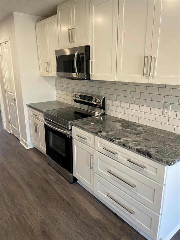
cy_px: 120
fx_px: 180
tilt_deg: -14.8
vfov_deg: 67.3
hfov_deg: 53.1
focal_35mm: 26
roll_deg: +1.2
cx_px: 90
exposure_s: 1/120
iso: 125
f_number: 1.6
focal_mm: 4.2
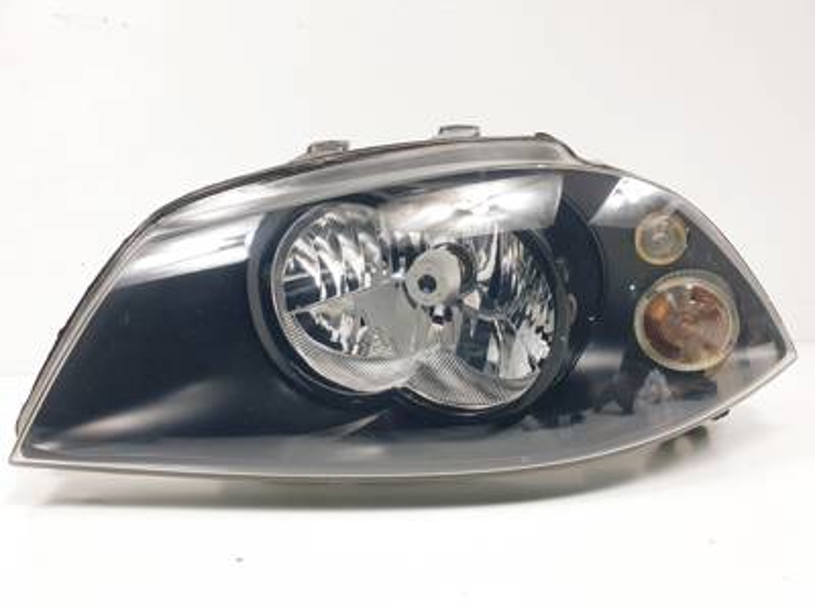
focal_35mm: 26
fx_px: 612
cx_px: 408
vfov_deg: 53.1
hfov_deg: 67.3
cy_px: 306
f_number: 2.4
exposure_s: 1/178
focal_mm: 4.3
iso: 50
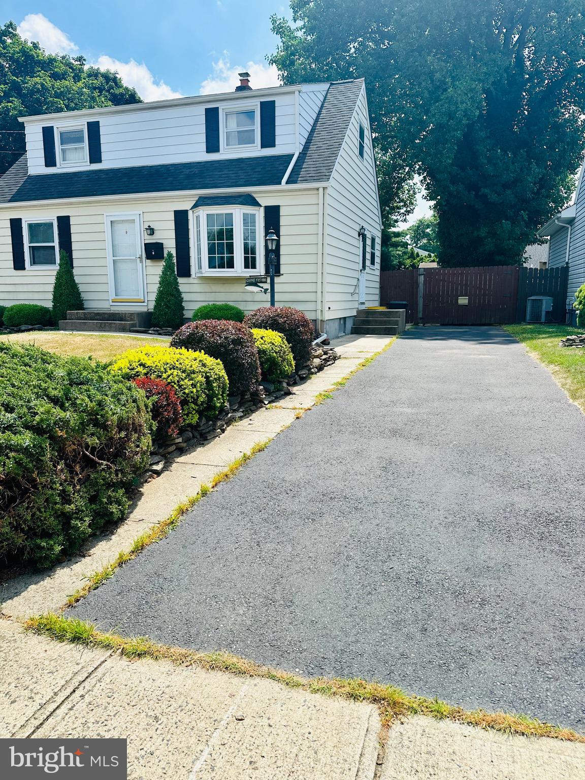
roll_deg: -2.5
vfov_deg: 71.6
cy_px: 390
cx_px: 292
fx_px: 541
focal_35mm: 24
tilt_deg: -8.8
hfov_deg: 56.8
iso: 80
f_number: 1.78
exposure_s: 1/4184
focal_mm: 6.86
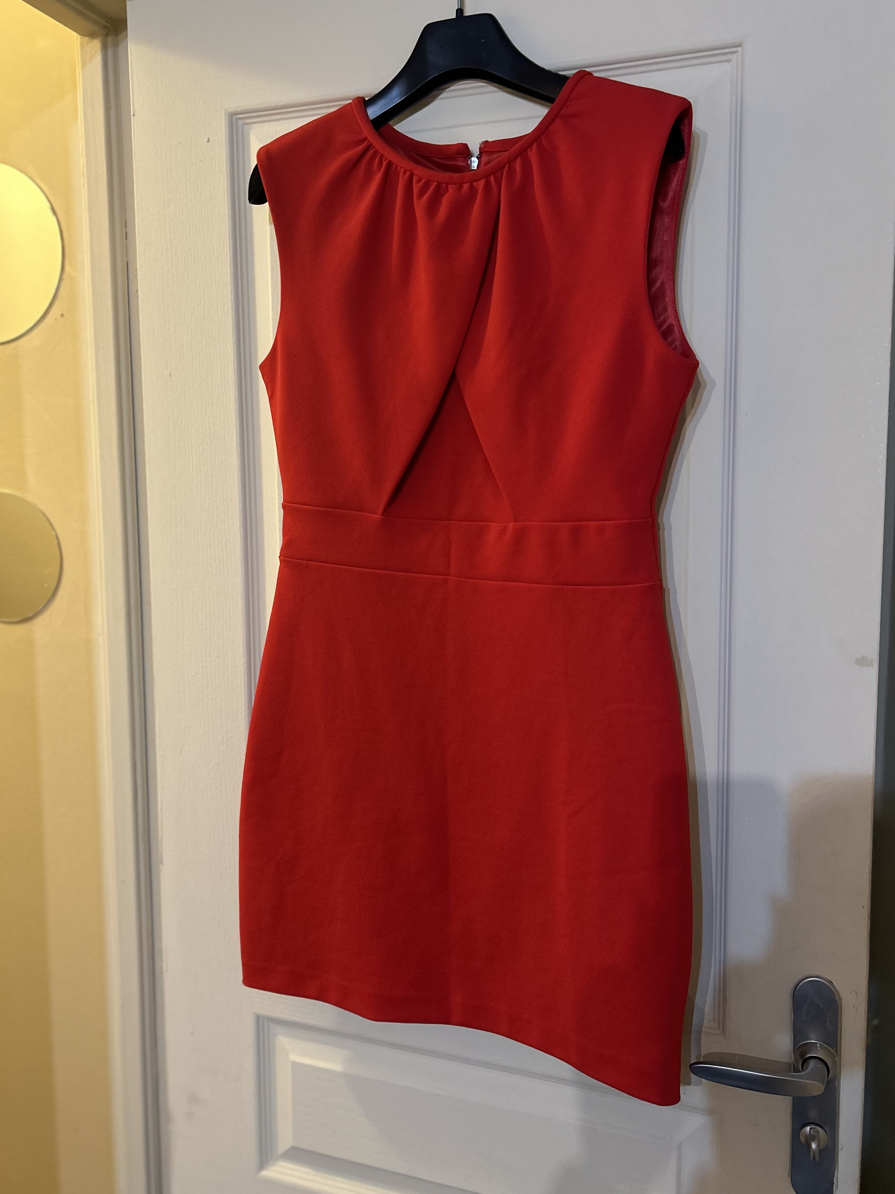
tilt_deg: -5.7
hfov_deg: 48.2
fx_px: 1000
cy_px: 538
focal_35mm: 29
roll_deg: -0.1
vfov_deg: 61.5
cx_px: 445
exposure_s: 1/50
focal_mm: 5.7
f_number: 1.5
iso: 200
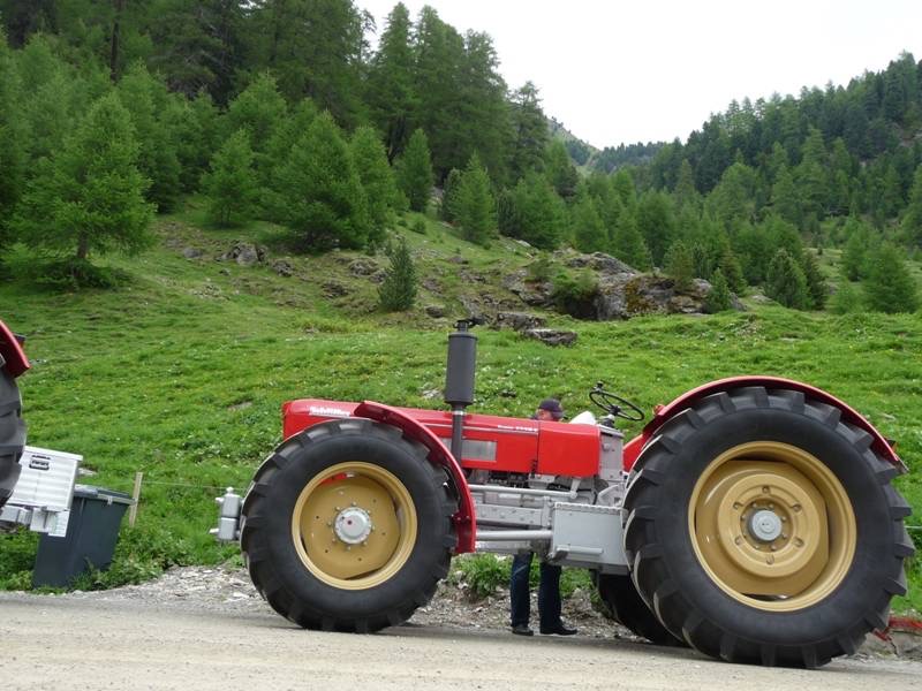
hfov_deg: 56.8
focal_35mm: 32
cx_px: 461
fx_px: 852
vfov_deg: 44.2
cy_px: 346
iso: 100
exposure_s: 1/160
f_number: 3.5
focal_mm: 5.3
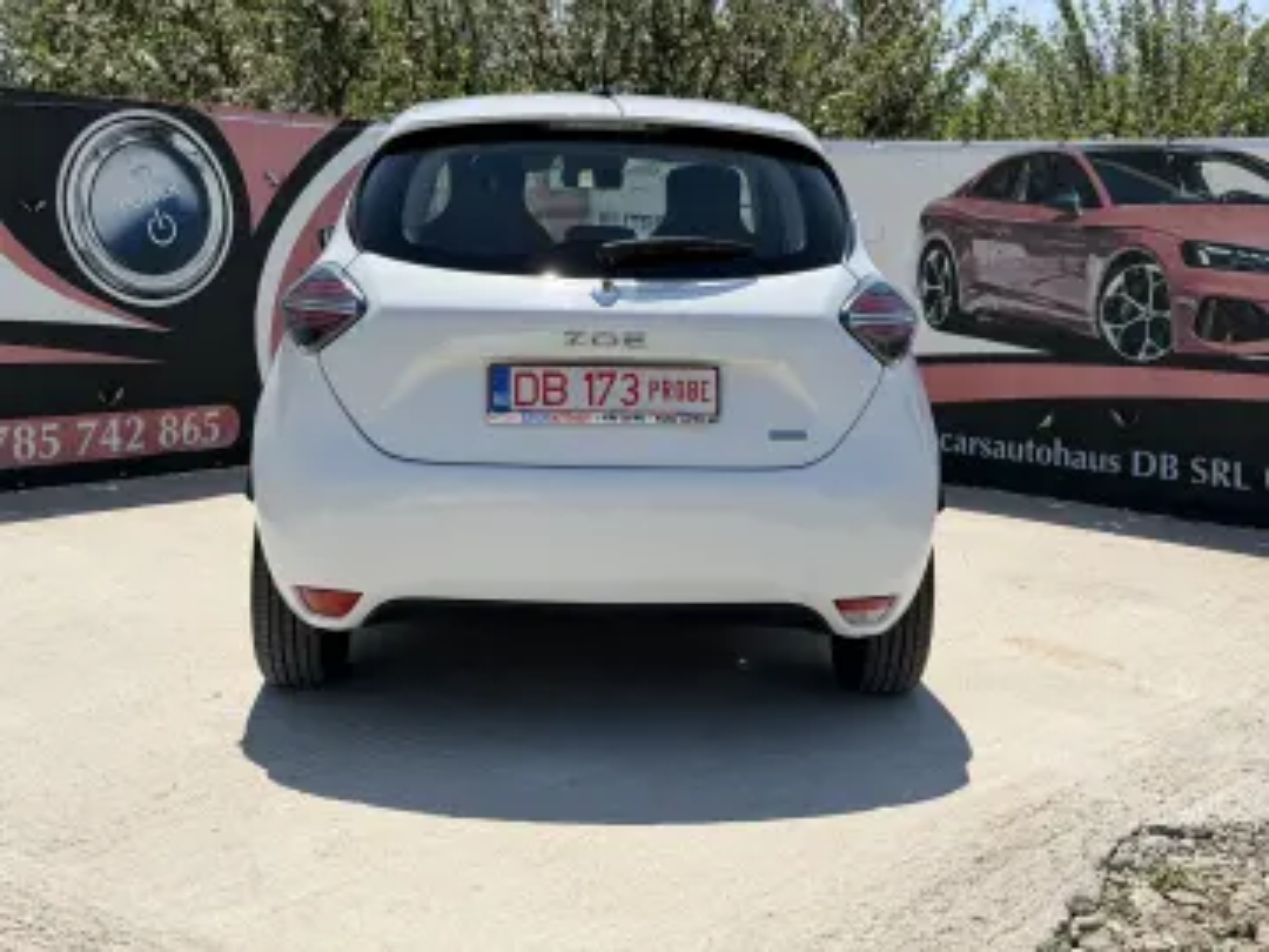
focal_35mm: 48
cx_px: 634
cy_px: 476
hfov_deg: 39.7
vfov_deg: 30.3
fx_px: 1760
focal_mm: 6.76
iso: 80
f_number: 1.78
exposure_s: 1/7874
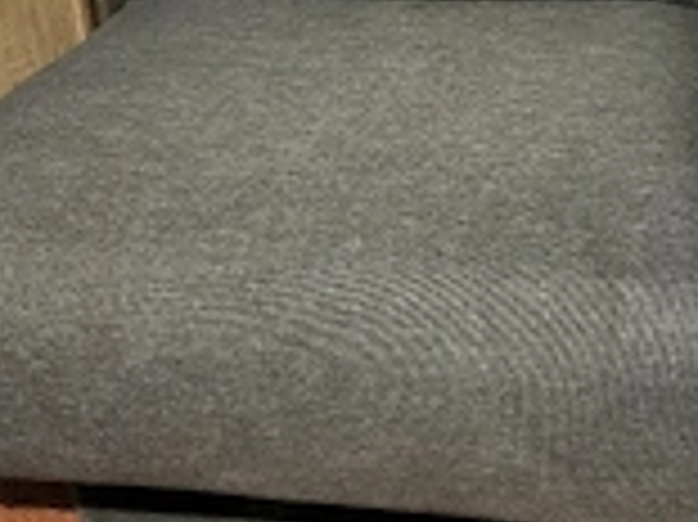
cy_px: 153
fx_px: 1350
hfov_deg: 28.9
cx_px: 437
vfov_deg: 21.8
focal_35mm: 67
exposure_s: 1/25
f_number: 1.8
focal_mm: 5.4
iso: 800
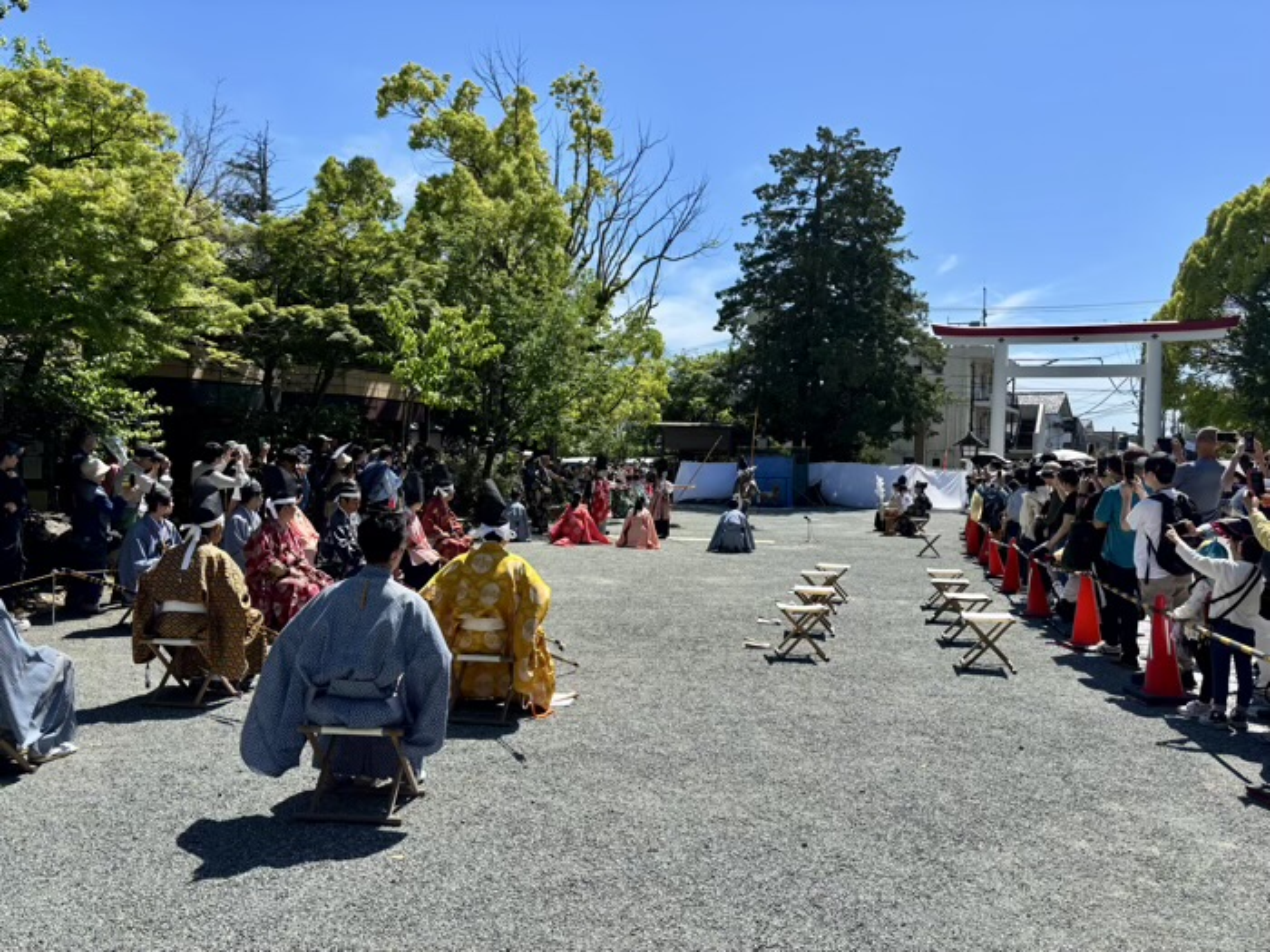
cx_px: 635
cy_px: 476
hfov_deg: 67.3
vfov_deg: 53.1
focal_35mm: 26
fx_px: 954
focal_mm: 5.96
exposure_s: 1/3021
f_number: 1.6
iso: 50
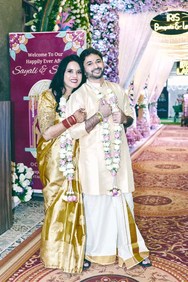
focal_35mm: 52
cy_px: 141
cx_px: 94
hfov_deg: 26.0
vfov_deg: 38.2
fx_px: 408
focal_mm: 35
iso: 2000
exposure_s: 1/200
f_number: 2.8
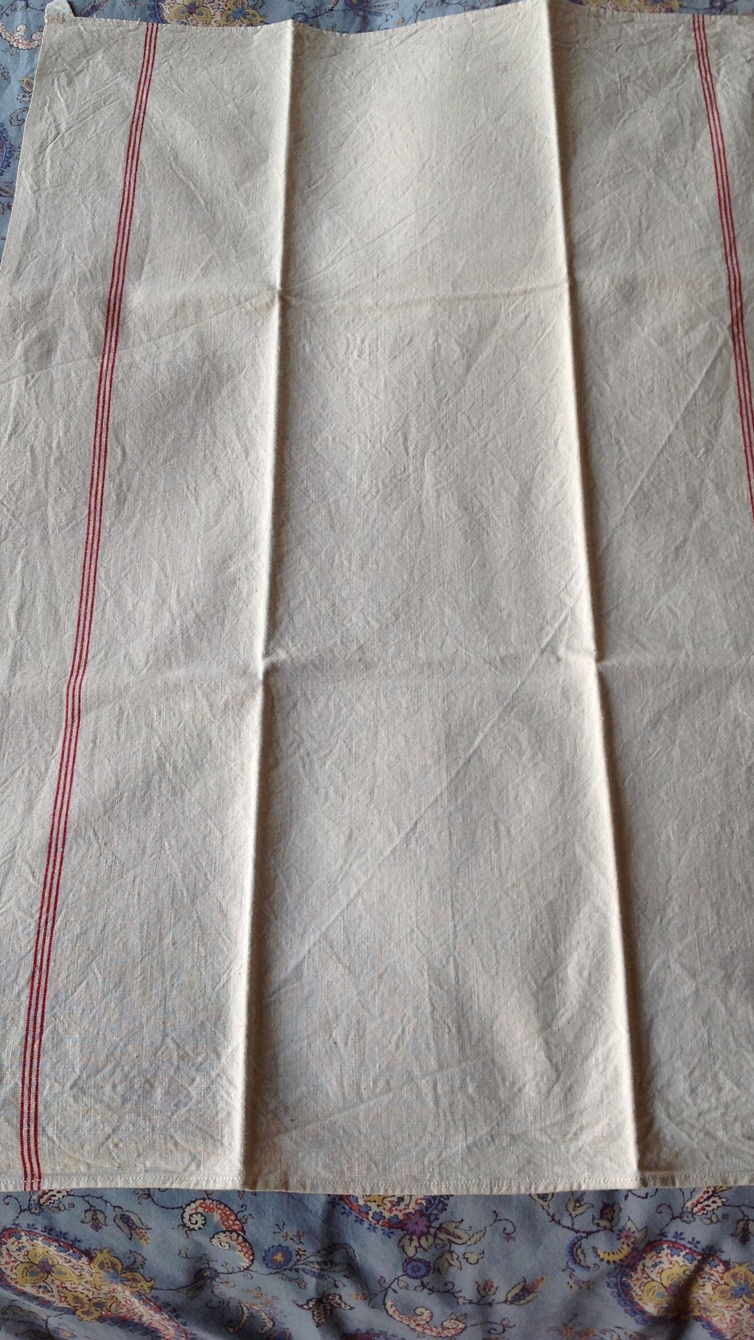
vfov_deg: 48.3
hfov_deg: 28.3
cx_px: 433
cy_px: 629
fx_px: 1493
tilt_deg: -62.3
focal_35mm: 42
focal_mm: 4.28
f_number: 2.4
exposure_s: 1/60
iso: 50
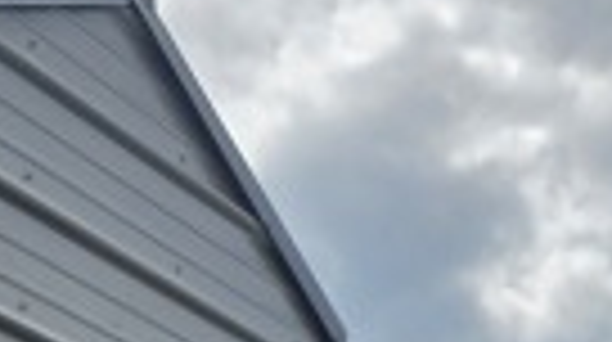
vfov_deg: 8.8
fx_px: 1912
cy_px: 936
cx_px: -490
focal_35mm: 118
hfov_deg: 15.6
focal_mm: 6.3
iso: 80
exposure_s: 1/7061
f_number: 1.7
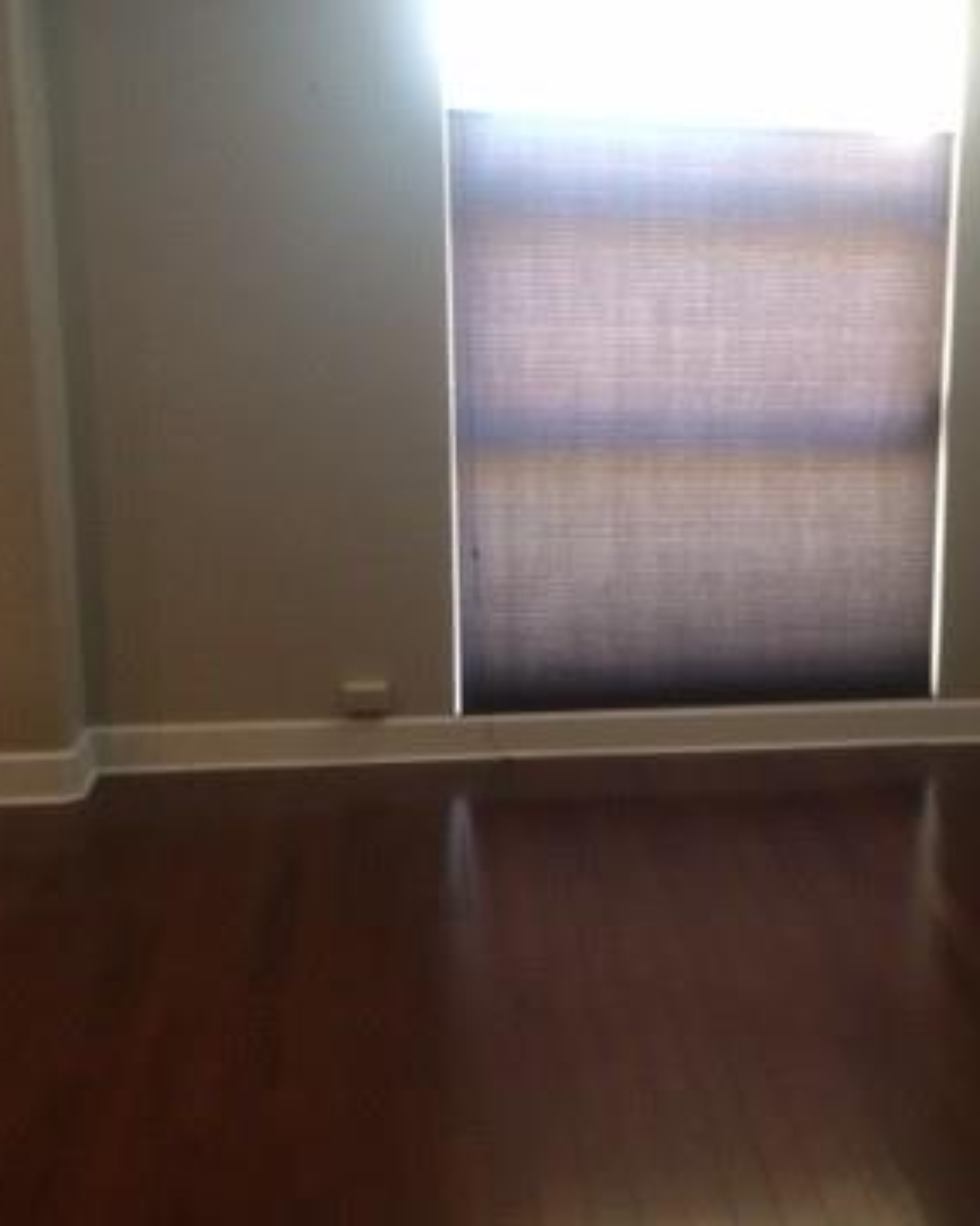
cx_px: 875
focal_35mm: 52
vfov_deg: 36.0
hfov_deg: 28.1
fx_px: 1885
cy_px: 654
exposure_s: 1/30
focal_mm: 4.12
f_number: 2.2
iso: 125
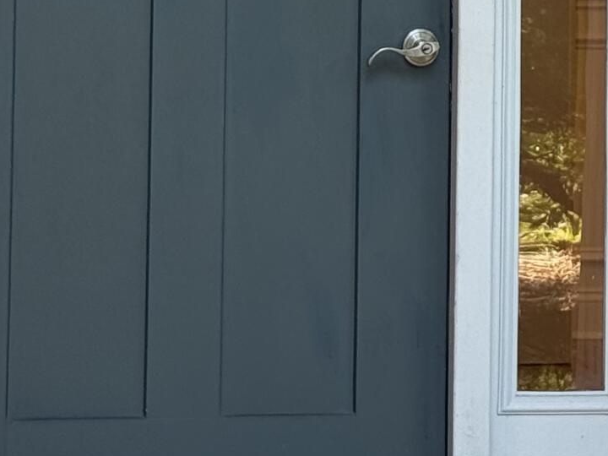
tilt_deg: +3.4
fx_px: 3513
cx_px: 495
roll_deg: -1.1
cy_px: -193
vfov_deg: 7.3
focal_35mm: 200
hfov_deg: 9.9
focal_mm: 6.76
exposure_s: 1/242
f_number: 1.78
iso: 100
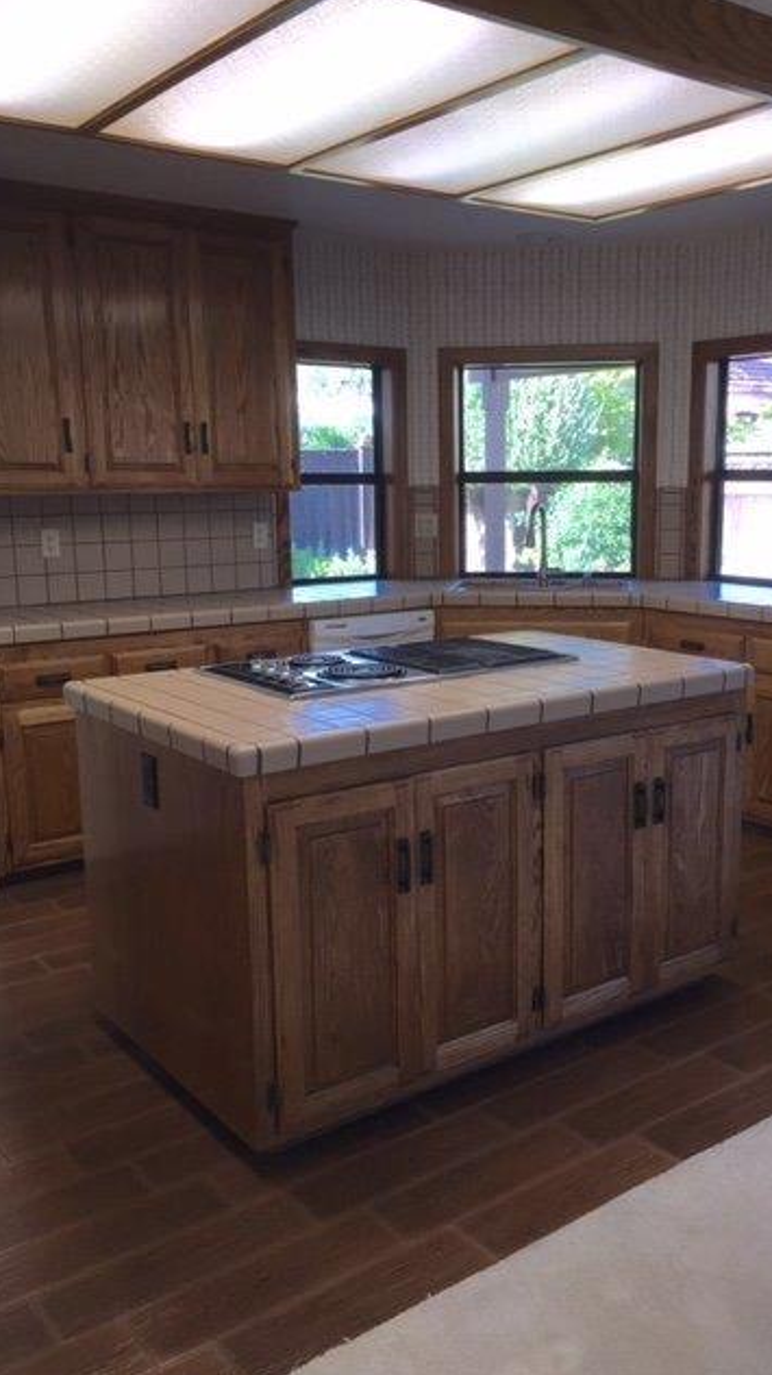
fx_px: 1166
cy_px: 688
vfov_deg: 61.0
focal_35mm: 32
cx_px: 478
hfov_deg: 36.4
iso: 32
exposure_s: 1/68
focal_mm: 4.15
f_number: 2.2
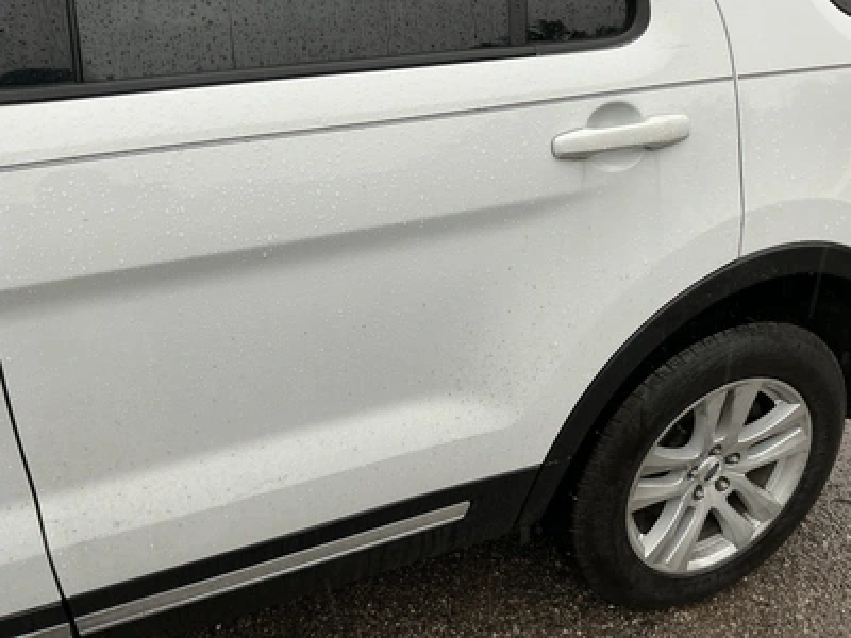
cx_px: 426
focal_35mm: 28
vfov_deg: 49.7
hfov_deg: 63.4
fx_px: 688
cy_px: 319
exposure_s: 1/96
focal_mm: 3
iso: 64
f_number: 1.8
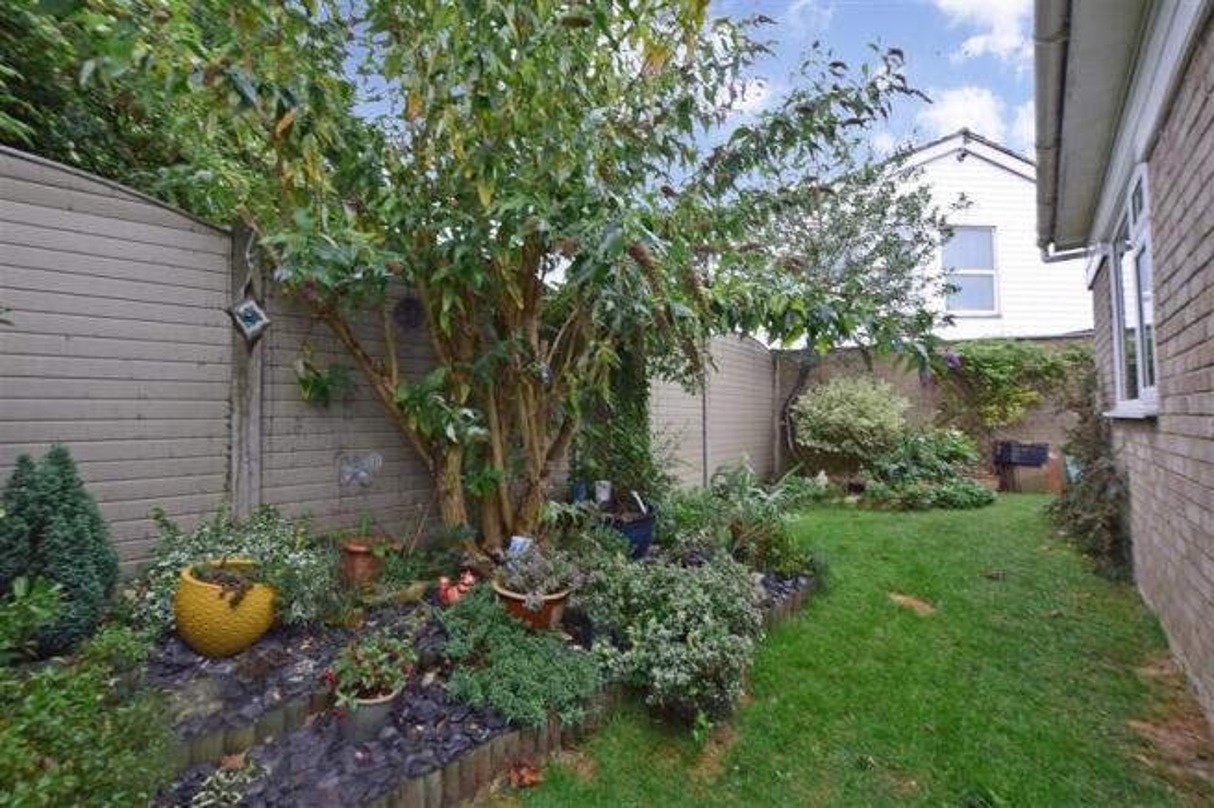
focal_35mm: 15
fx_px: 506
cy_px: 404
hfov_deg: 100.4
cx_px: 607
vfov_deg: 77.3
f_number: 9
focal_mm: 10
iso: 400
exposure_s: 1/50
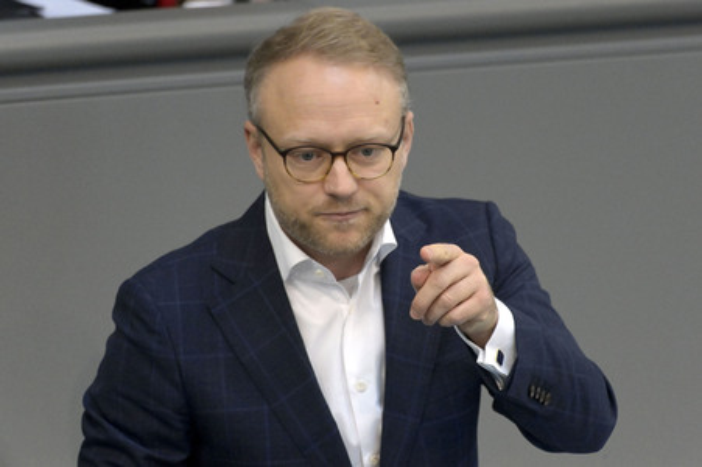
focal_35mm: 700
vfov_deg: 2.0
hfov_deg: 2.9
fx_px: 13640
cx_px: 351
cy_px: 234
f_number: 8
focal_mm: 700
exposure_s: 1/500
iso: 10000
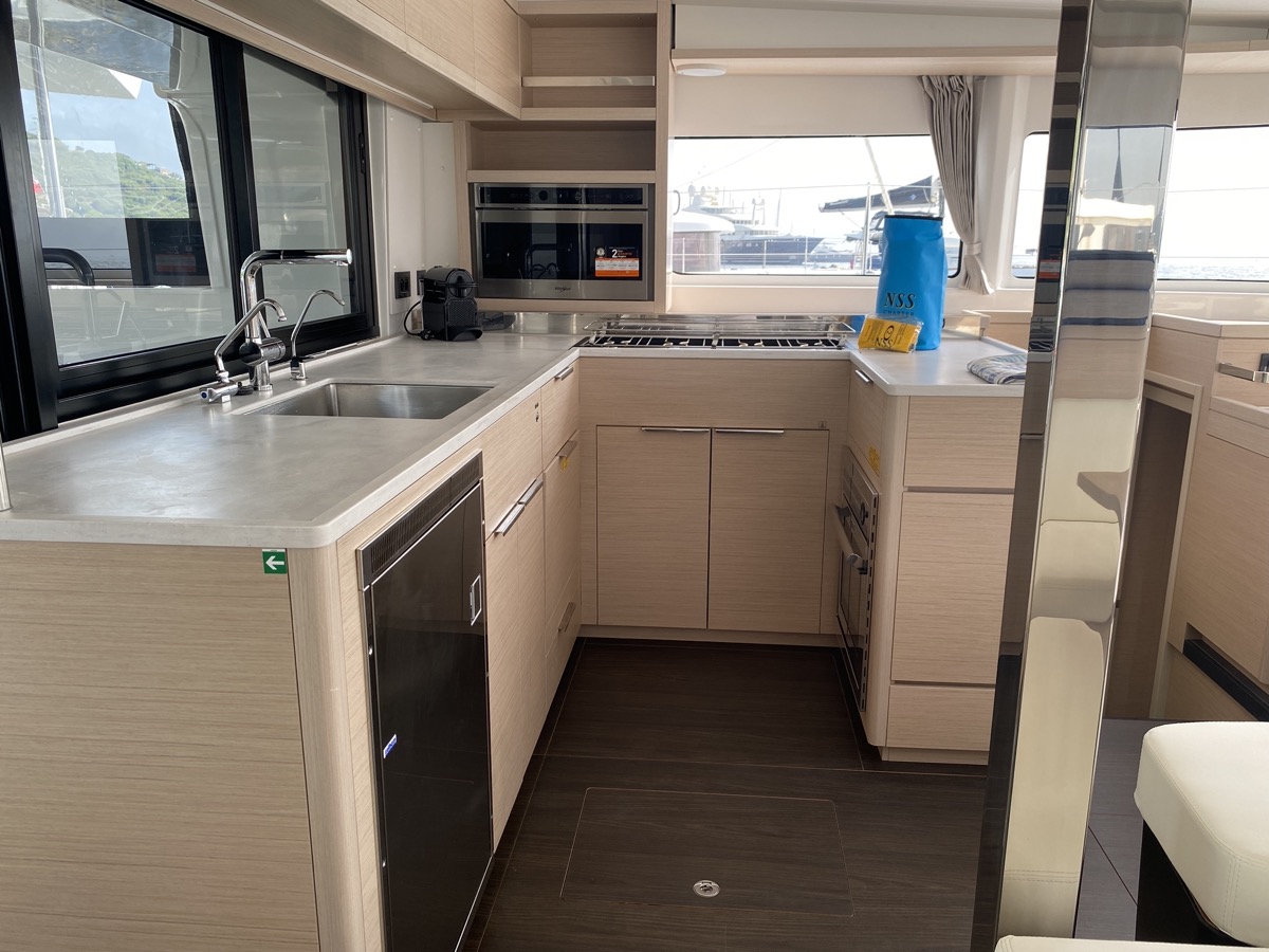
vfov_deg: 53.1
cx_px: 634
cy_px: 476
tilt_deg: -13.6
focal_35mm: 26
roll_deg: -0.9
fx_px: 953
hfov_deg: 67.3
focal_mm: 4.25
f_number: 1.8
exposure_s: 1/131
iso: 32
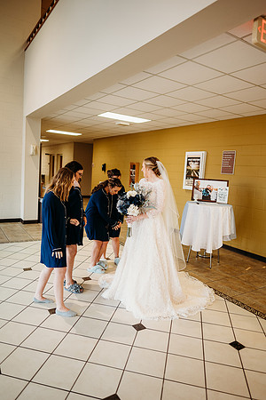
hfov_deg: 53.1
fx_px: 266
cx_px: 133
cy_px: 200
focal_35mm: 24
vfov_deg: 73.7
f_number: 1.8
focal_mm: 24
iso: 400
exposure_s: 1/160
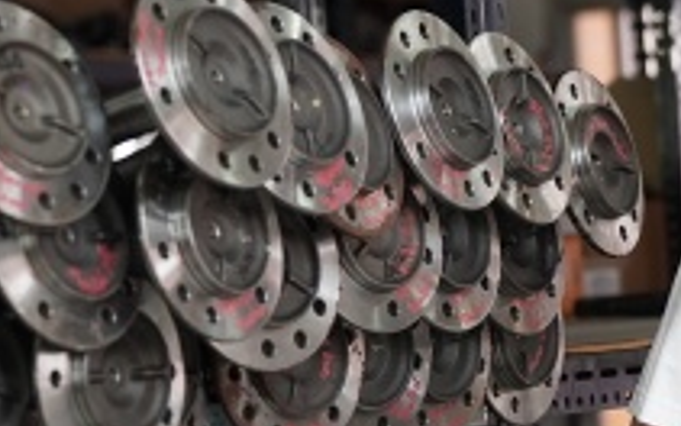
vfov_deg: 5.5
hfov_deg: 8.7
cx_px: 878
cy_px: 423
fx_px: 4437
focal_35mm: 239
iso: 800
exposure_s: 1/125
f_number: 2.8
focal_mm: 66
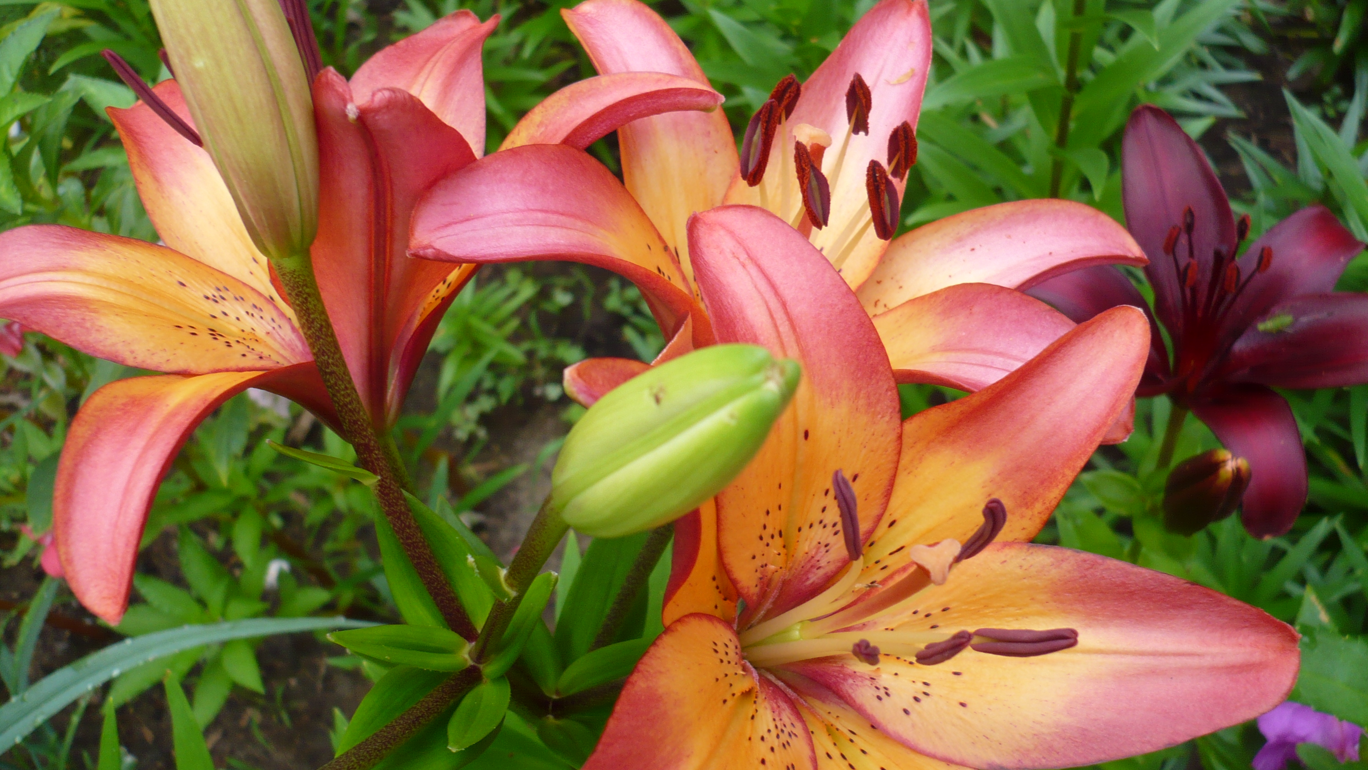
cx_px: 698
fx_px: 1415
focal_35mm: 39
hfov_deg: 51.6
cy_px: 385
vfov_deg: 30.4
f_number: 2.8
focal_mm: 5.8
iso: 100
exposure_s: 1/125
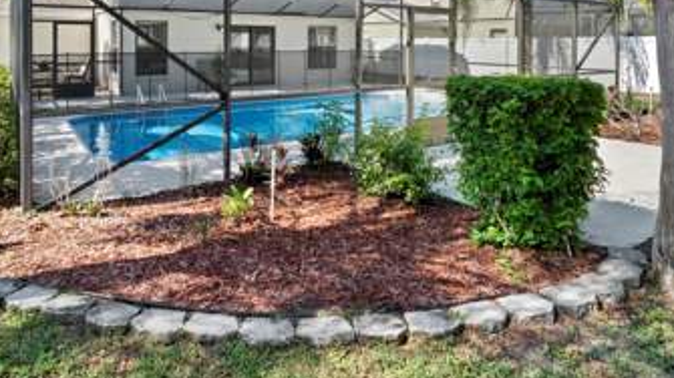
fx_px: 429
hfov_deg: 75.9
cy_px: 67
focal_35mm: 24
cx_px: 286
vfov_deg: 44.9
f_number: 9
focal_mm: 16
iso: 800
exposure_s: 1/250
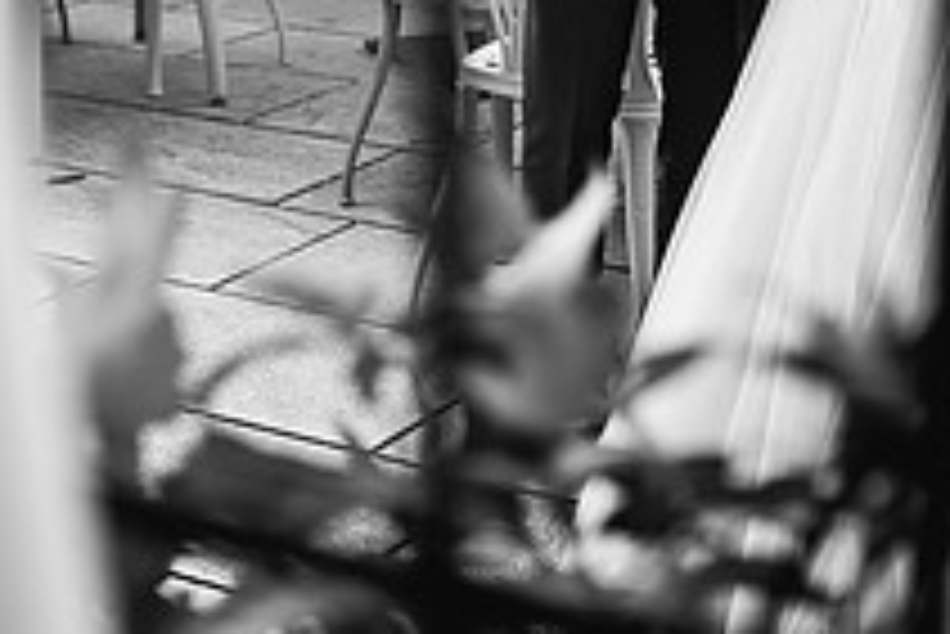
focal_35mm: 96
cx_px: 468
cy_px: -128
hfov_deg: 21.2
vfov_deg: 13.9
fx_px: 2535
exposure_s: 1/2500
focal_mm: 35
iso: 100
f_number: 1.6
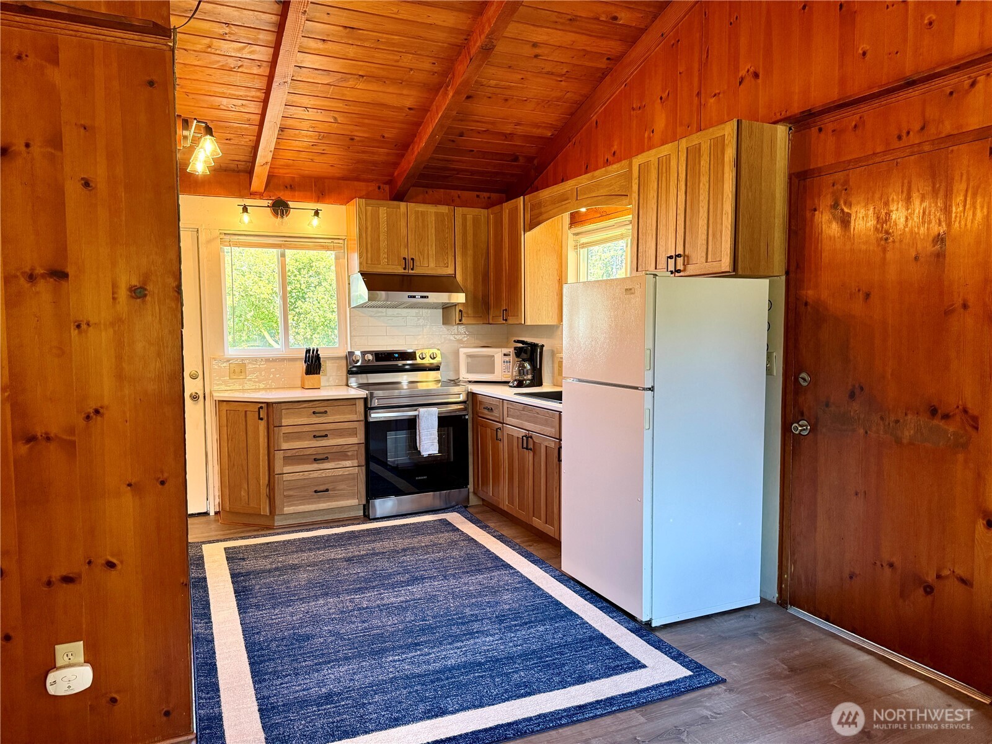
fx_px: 688
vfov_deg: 56.8
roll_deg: +0.2
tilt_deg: -3.2
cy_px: 372
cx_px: 496
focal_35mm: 24
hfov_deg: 71.6
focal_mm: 6.76
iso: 320
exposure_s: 1/120
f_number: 1.78
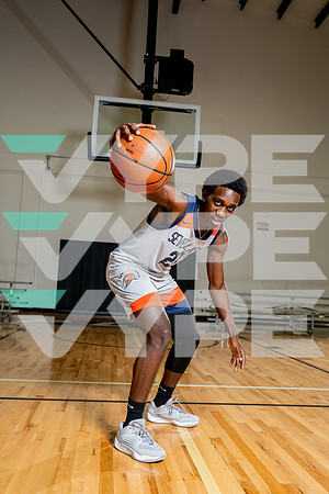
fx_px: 466
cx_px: 164
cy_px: 247
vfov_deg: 55.8
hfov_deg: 38.9
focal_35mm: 34
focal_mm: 34
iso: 250
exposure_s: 1/250
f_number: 5.6
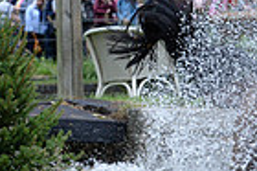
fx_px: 3594
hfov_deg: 4.1
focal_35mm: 504
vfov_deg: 2.7
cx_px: 503
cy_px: 83
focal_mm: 122
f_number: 8
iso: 2000
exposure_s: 1/1000
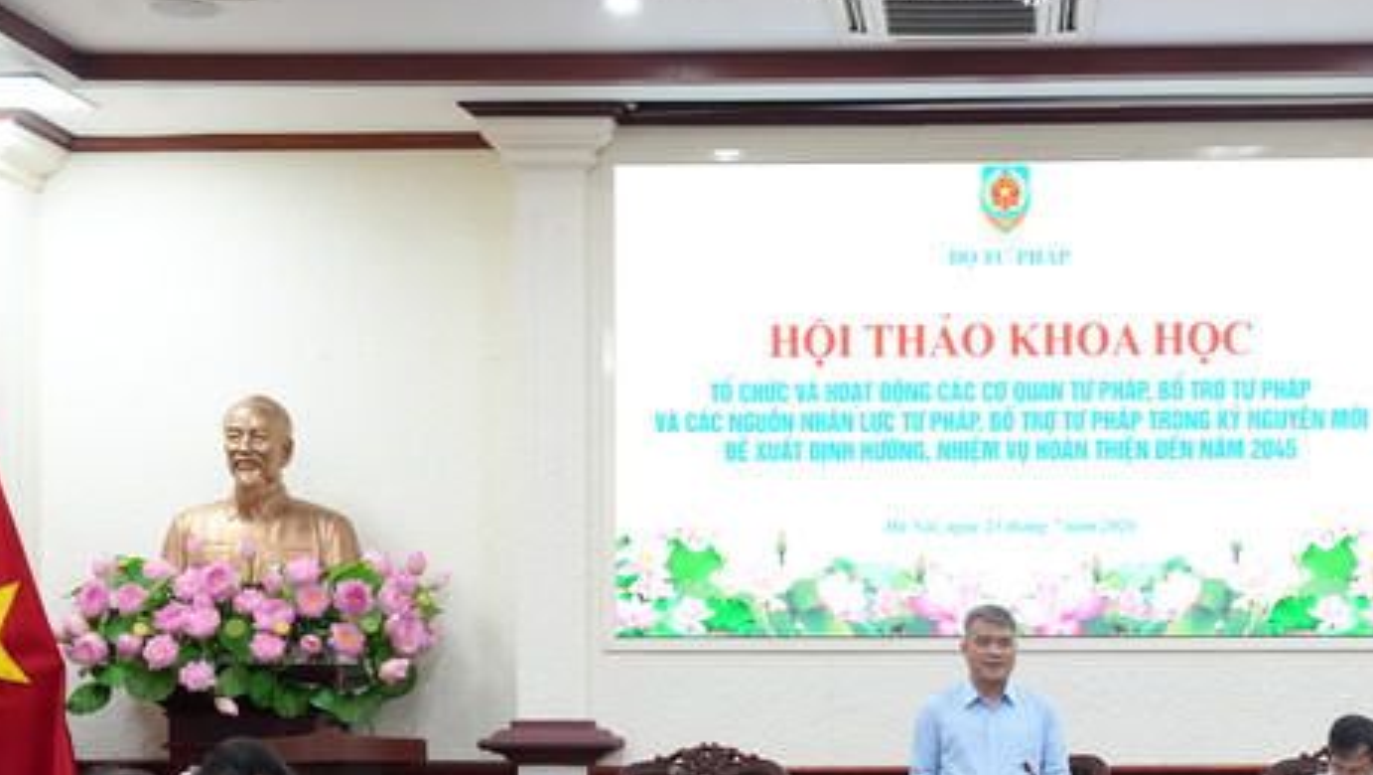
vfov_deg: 17.3
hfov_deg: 30.2
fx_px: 2514
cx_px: 977
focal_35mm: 69
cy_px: 678
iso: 5000
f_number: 5.6
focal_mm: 38
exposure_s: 1/200
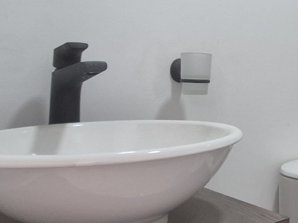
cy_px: 68
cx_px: 372
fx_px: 396
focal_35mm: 46
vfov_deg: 31.2
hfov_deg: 32.6
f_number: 2.2
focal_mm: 1.74
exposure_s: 1/60
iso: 200
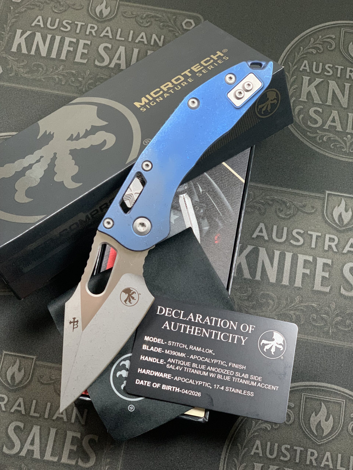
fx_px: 707
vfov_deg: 36.8
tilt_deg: -71.9
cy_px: 235
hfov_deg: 28.0
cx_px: 176
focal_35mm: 52
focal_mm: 6
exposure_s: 1/60
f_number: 2.4
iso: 400
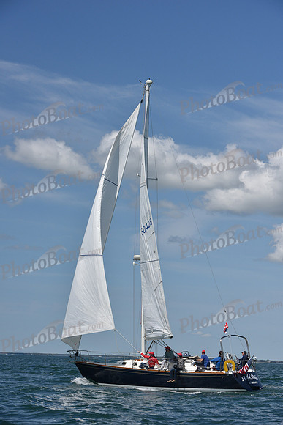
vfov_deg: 20.8
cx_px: 142
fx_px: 1155
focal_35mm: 98
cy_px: 212
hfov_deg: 14.0
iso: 320
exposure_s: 1/800
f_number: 8
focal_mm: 98
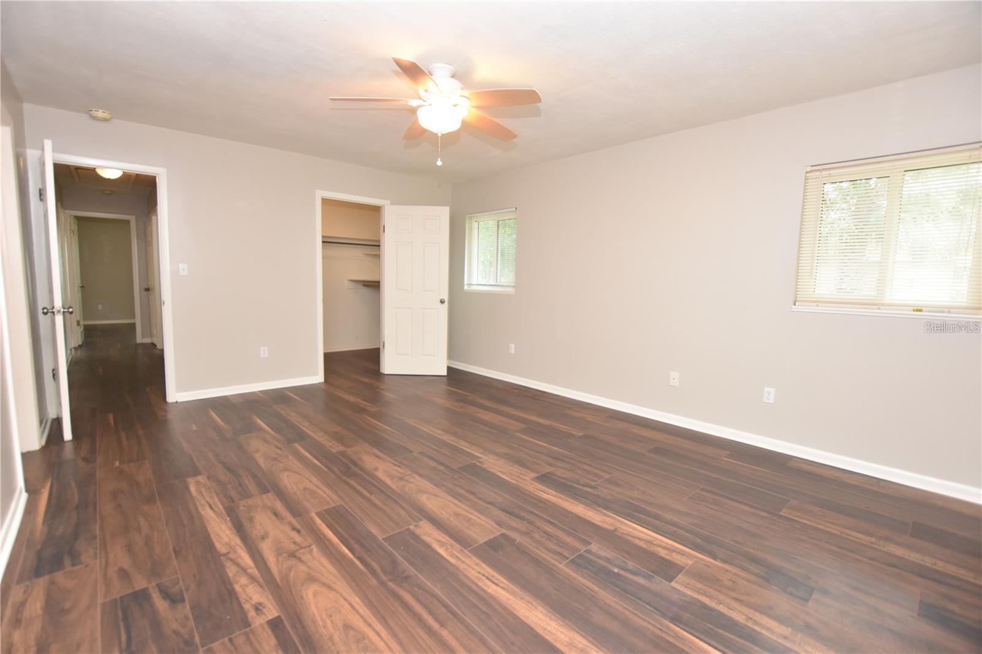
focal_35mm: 15
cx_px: 491
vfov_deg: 77.3
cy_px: 327
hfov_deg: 100.4
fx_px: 409
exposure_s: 1/60
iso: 500
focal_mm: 10
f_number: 4
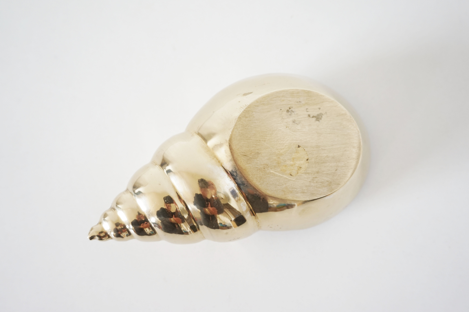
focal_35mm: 34
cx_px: 234
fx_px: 449
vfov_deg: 38.3
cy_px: 156
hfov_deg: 55.1
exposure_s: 1/60
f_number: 4
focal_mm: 23
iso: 160
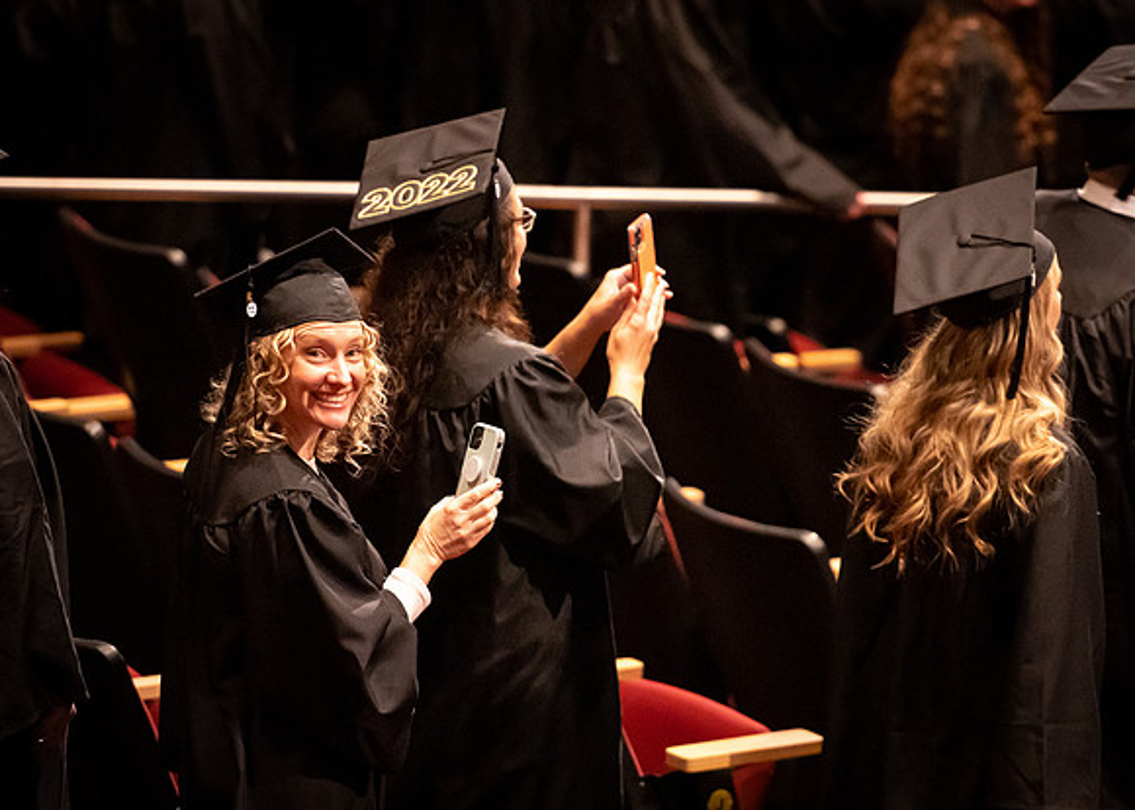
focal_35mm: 329
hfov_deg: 6.1
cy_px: 374
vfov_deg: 4.4
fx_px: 10596
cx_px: 740
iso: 4000
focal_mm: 200
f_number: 2.8
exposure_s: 1/160
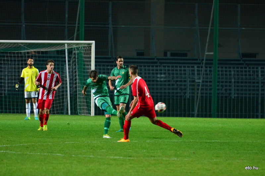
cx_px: 132
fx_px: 3306
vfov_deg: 3.0
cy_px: 88
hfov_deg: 4.6
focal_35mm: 450
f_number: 5.6
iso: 6400
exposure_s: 1/640
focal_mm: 300
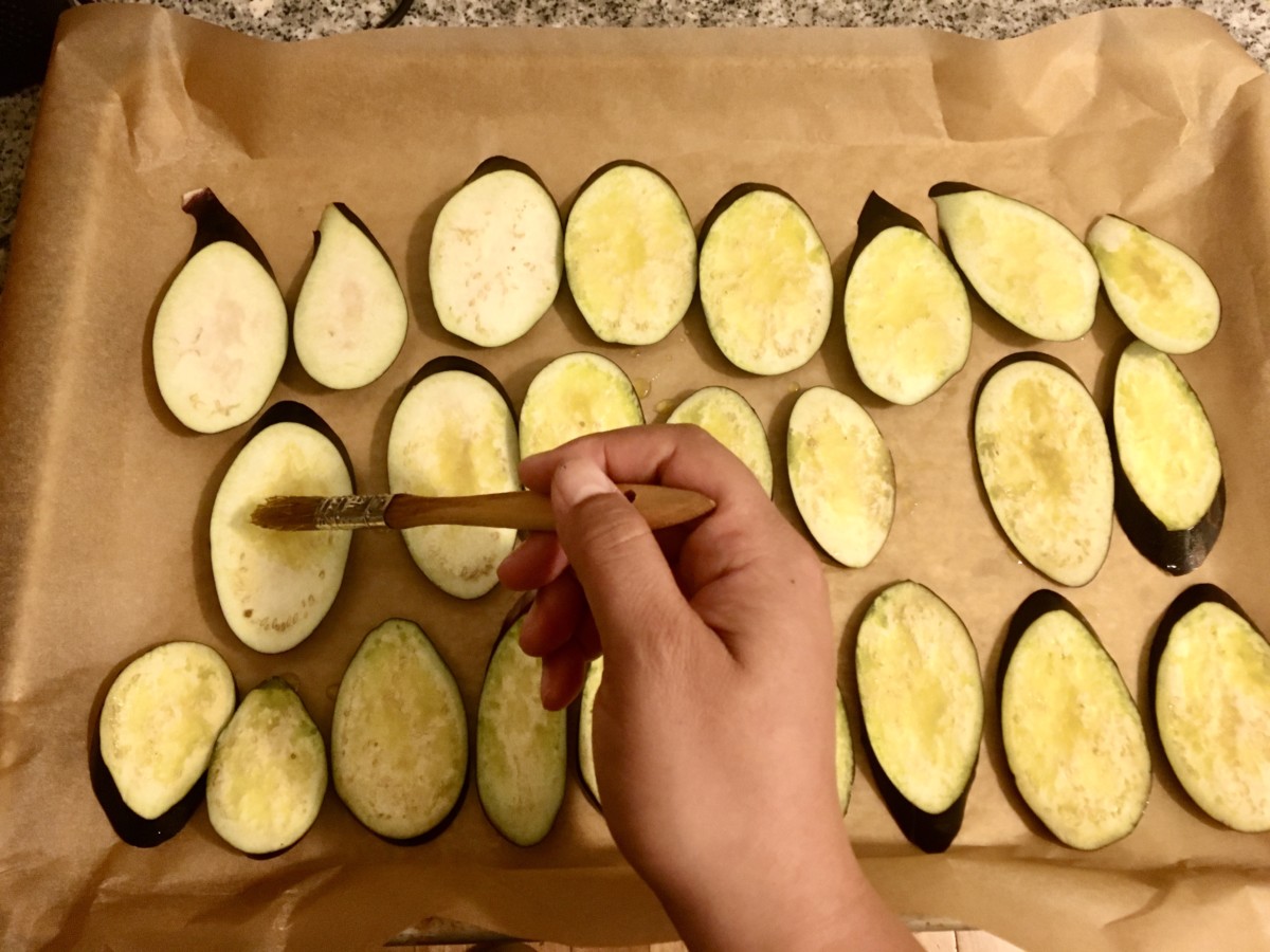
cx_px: 635
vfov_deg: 48.2
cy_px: 476
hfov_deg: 61.7
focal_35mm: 29
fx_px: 1064
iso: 200
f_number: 2.2
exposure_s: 1/17
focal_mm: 4.15
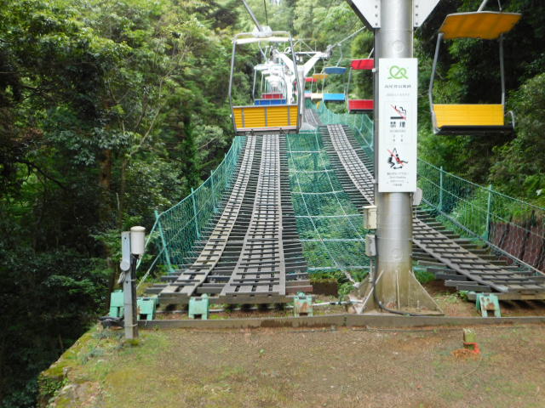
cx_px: 272
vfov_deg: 36.0
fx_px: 630
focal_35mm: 40
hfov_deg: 46.8
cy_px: 204
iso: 125
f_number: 3.6
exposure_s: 1/80
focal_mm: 7.1
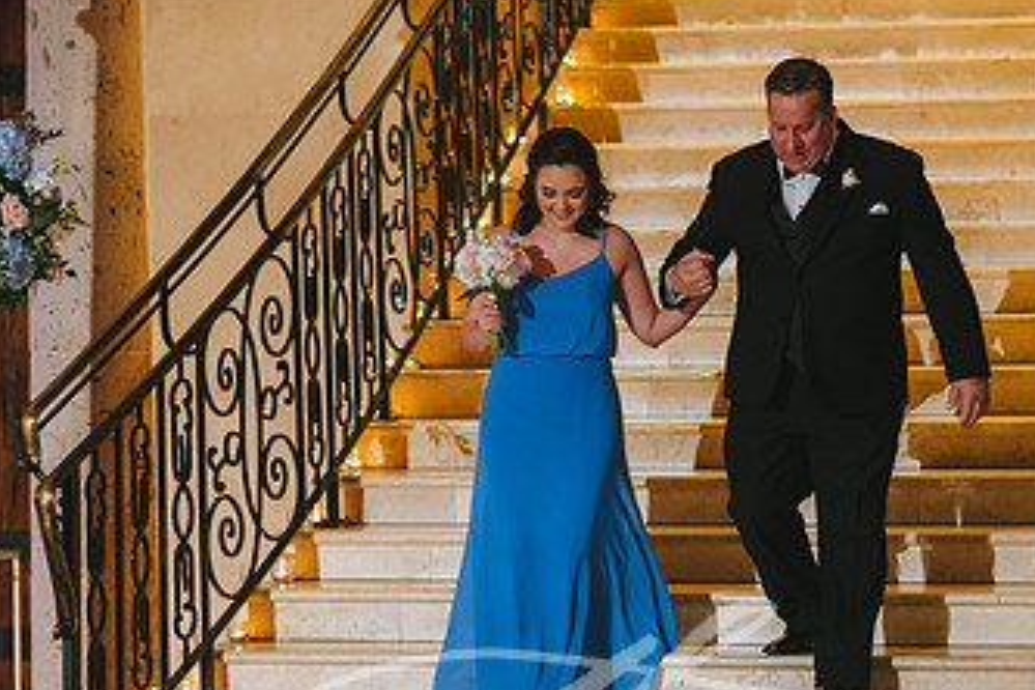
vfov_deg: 9.3
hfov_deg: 13.9
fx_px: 4255
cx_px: 597
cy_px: 421
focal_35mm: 148
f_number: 2
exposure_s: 1/160
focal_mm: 85
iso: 1600
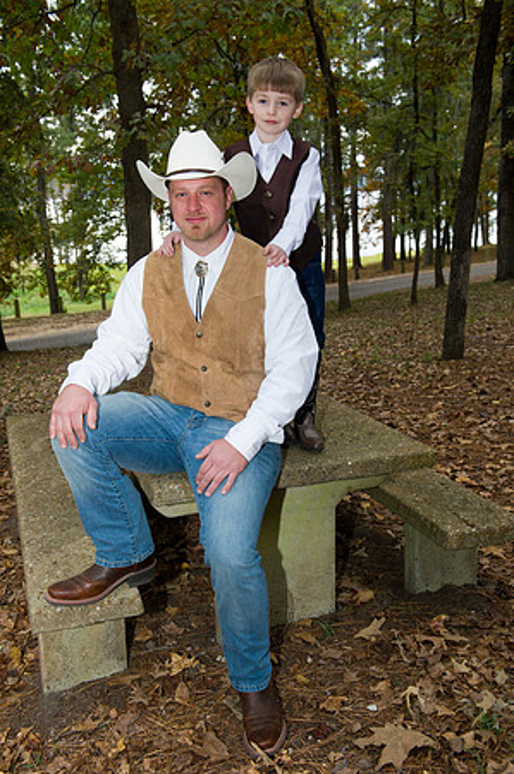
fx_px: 773
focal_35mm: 36
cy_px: 387
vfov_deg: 53.2
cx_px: 257
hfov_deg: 36.8
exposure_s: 1/125
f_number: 7.1
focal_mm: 36
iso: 640
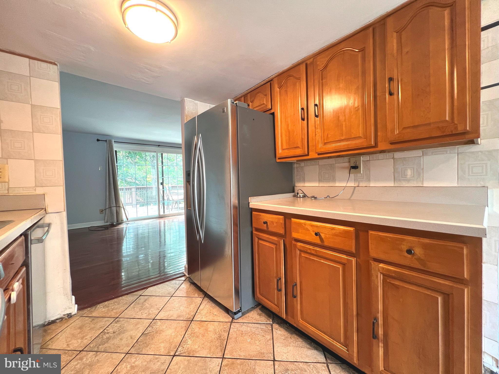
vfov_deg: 89.9
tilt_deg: -2.6
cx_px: 250
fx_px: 187
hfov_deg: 106.2
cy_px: 187
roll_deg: +0.9
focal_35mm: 13
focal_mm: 1.57
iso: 250
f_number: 1.8
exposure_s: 1/60
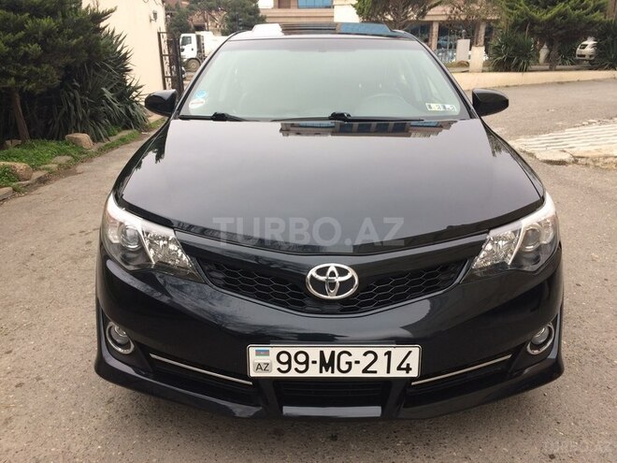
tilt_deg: -22.9
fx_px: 517
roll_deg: -0.9
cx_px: 308
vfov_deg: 48.2
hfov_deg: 61.7
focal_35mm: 29
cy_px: 232
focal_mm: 4.15
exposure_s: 1/100
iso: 40
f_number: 2.2
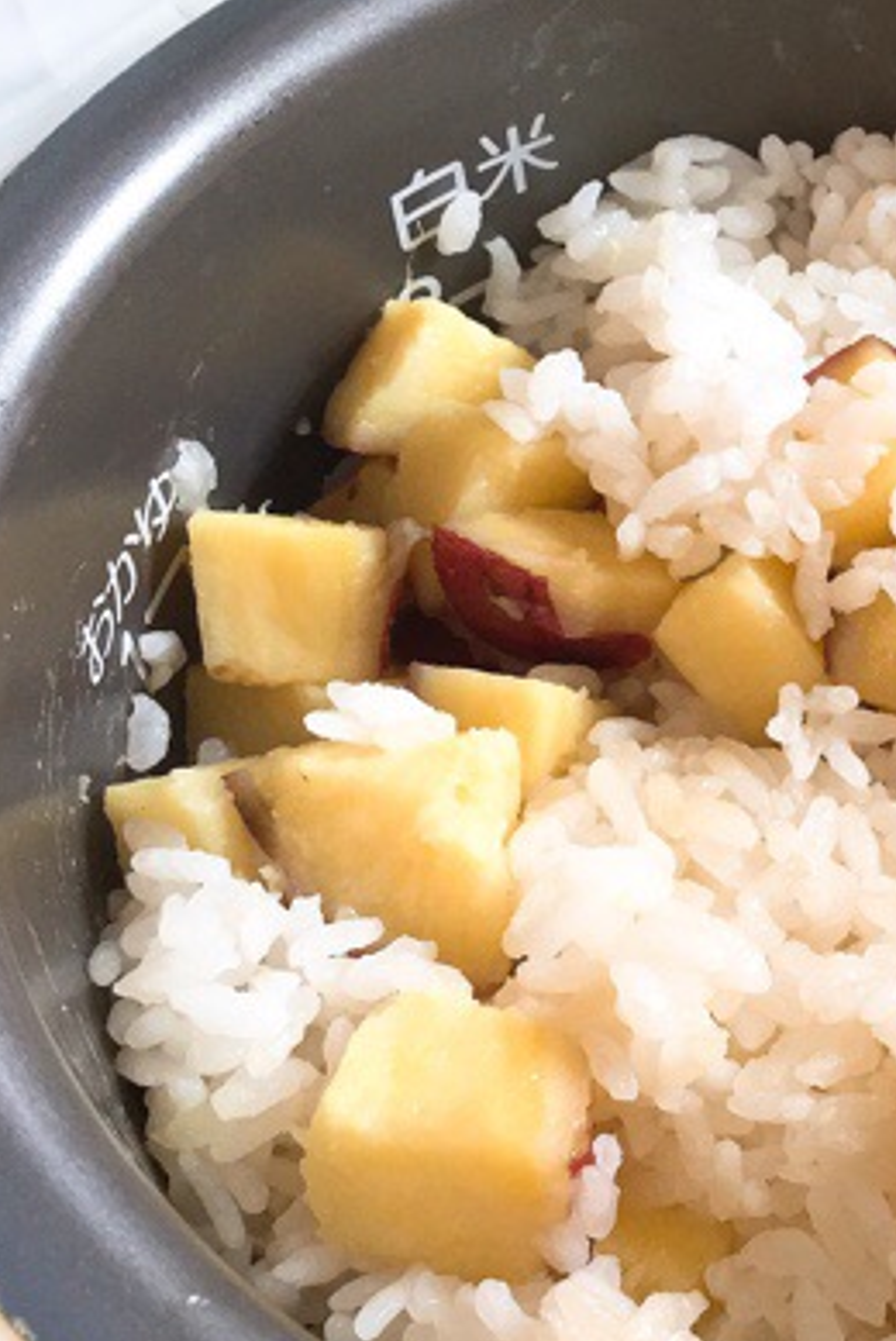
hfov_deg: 24.3
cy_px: 658
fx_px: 1975
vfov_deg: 37.5
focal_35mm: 53
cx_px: 920
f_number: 2.4
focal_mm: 3.3
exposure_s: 1/30
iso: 50
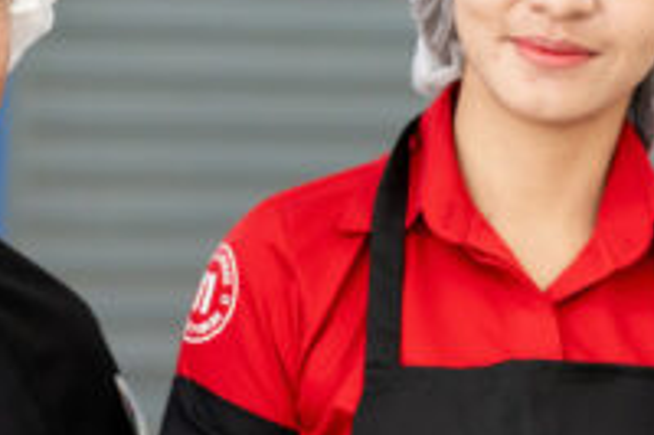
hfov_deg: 8.3
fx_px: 4502
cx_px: 183
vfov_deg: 5.5
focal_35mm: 248
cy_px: 404
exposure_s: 1/200
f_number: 2
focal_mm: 73
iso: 1000
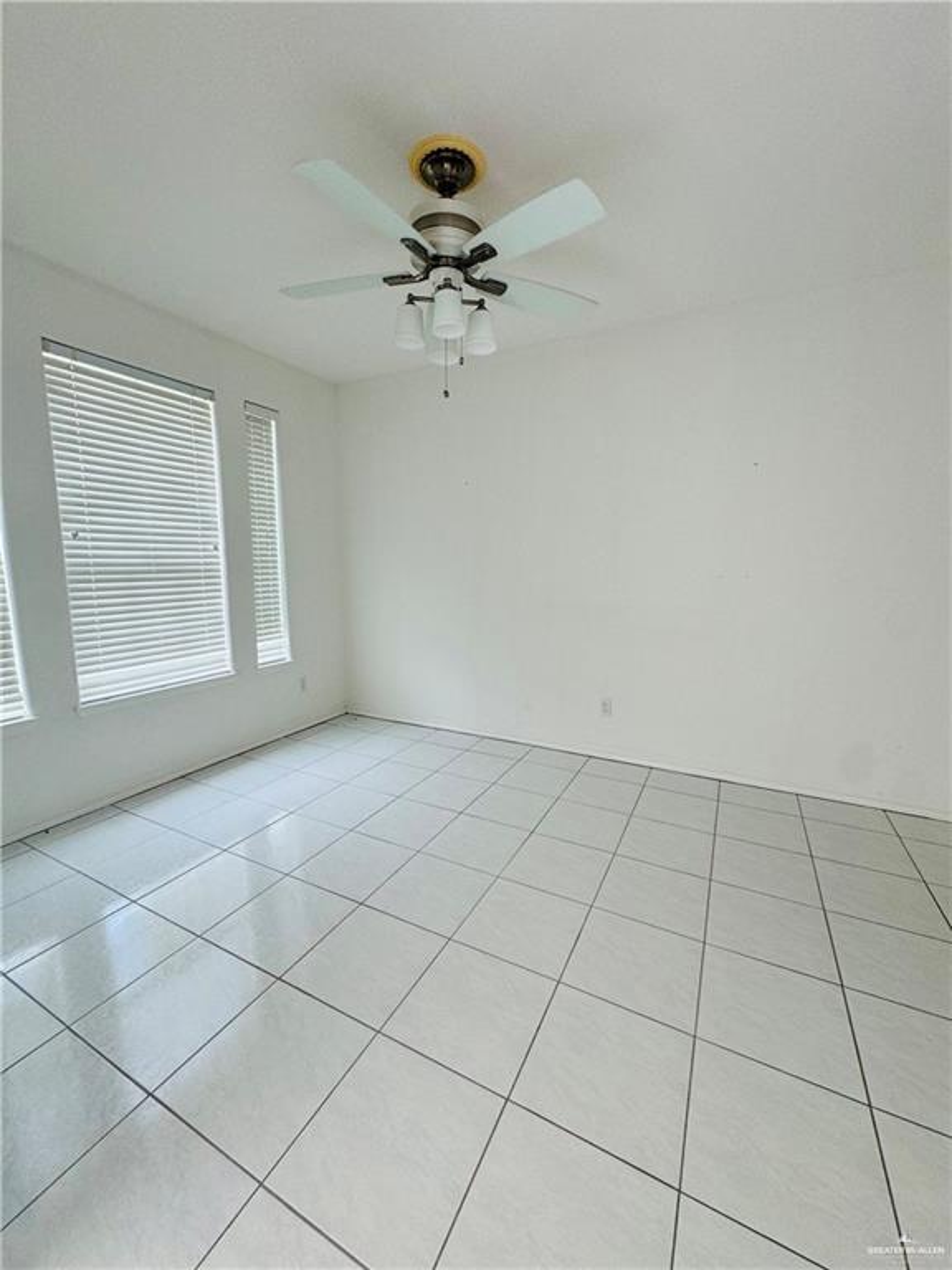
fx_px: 513
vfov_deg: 102.1
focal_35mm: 14
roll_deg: +1.2
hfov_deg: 85.7
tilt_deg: -7.0
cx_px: 476
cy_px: 635
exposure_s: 1/120
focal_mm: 2.22
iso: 80
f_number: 2.2
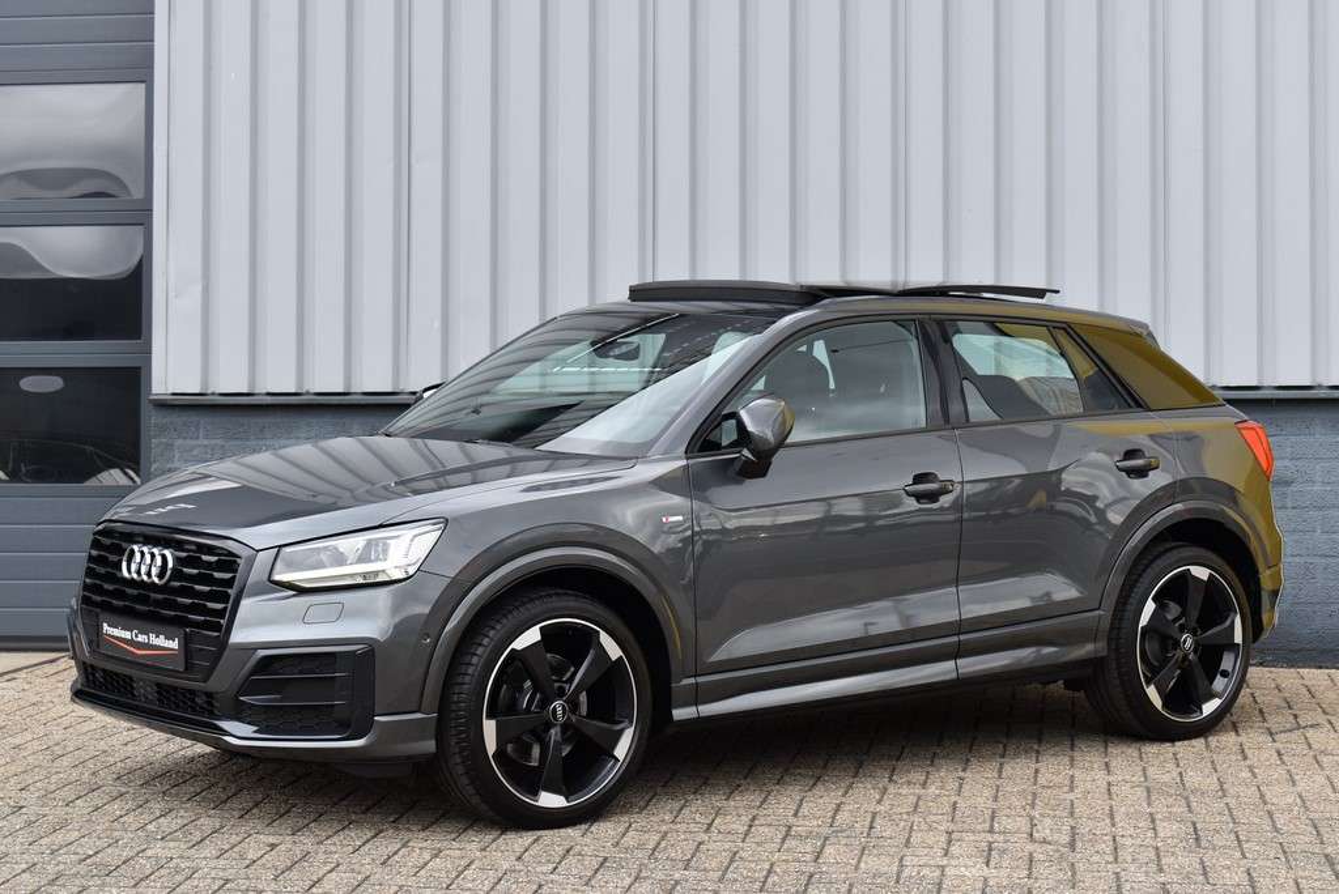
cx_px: 670
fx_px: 2679
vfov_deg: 19.0
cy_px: 447
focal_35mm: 72
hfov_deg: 28.1
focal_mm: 48
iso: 400
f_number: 8
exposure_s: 1/250
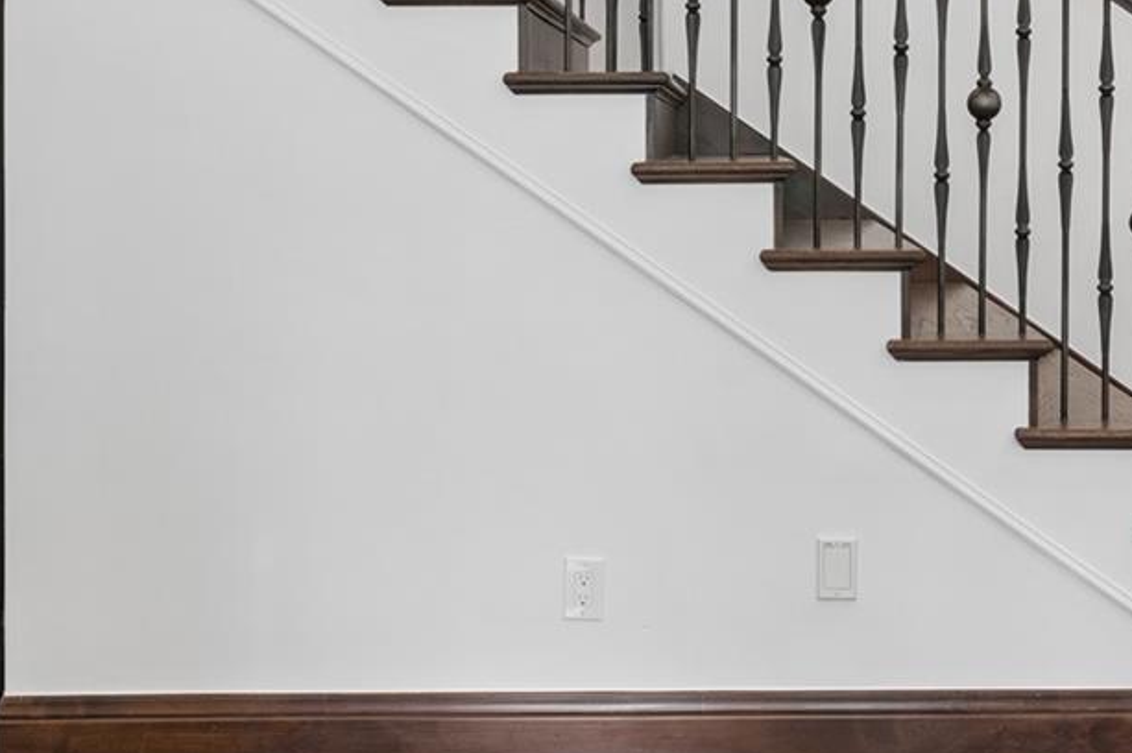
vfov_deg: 27.0
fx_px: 1534
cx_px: 761
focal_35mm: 49
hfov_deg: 40.0
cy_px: 138
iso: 400
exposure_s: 1/15
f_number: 10
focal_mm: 18.7
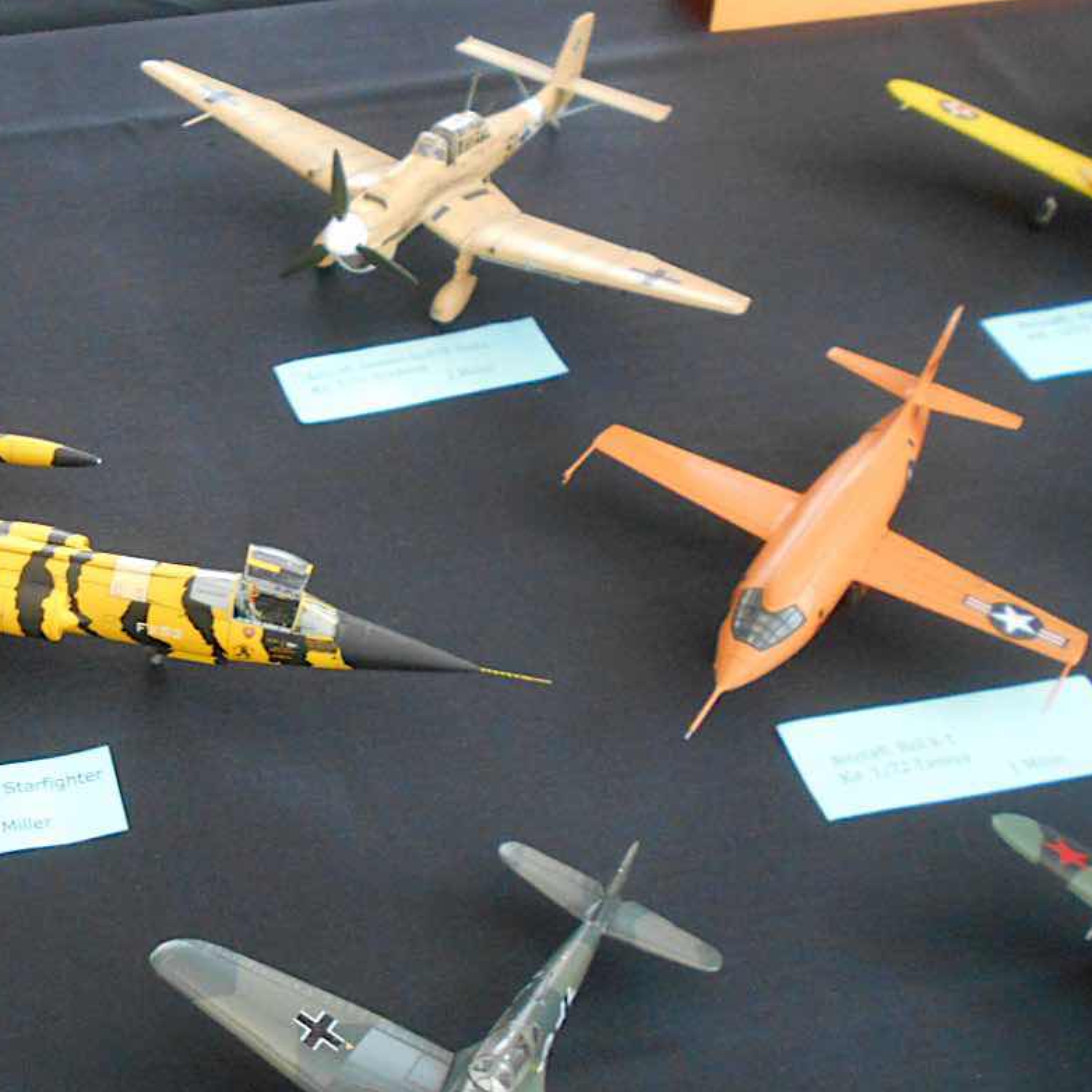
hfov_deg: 33.8
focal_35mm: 47
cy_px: 592
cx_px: 77
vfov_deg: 36.0
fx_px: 1677
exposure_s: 1/60
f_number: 3.2
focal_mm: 4.6
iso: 360
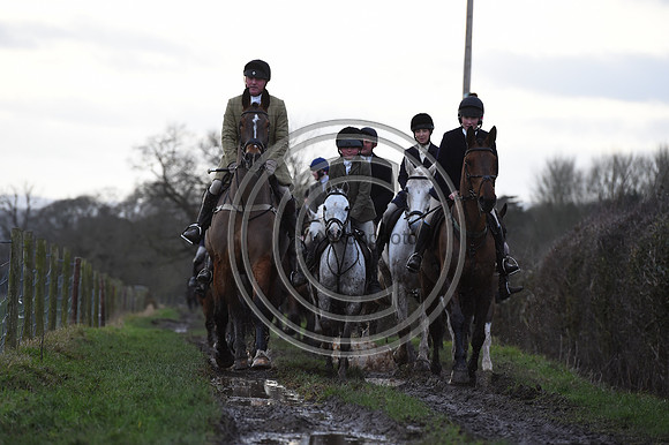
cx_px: 334
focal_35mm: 200
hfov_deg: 10.3
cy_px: 222
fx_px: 3714
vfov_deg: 6.9
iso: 1600
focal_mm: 200
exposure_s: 1/1250
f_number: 5.6
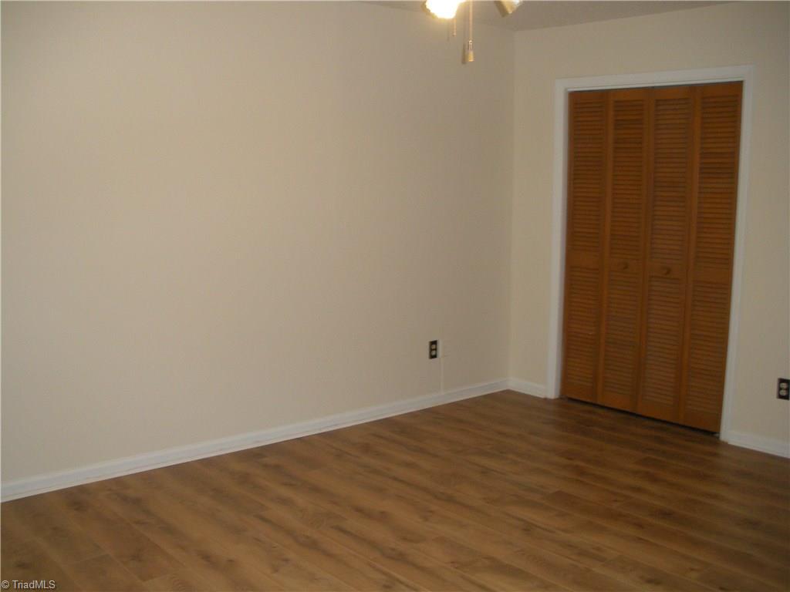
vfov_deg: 39.7
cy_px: 296
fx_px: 822
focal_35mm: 36
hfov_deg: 51.4
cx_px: 395
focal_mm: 6.3
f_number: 3.5
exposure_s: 1/30
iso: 228
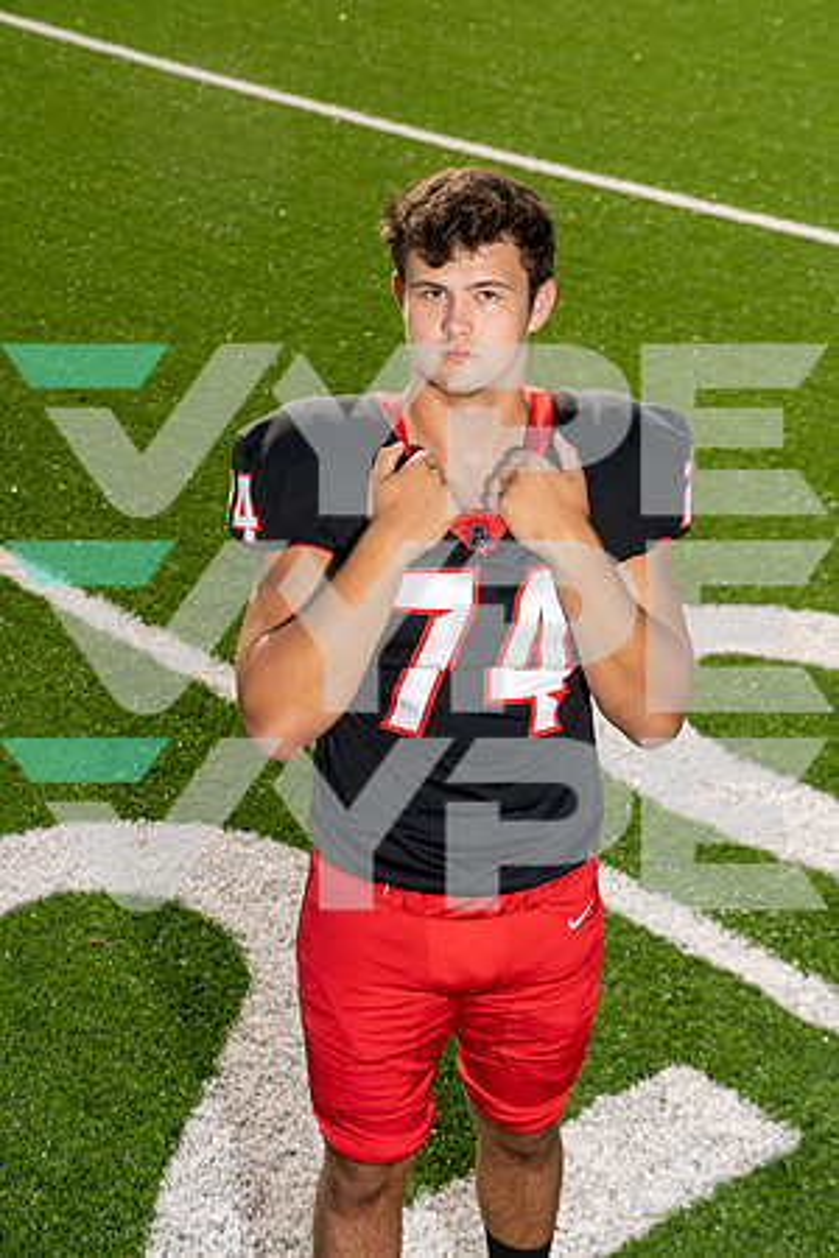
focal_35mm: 70
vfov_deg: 28.8
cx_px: 420
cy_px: 629
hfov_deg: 19.5
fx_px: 2447
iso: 100
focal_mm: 70
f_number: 6.3
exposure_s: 1/250
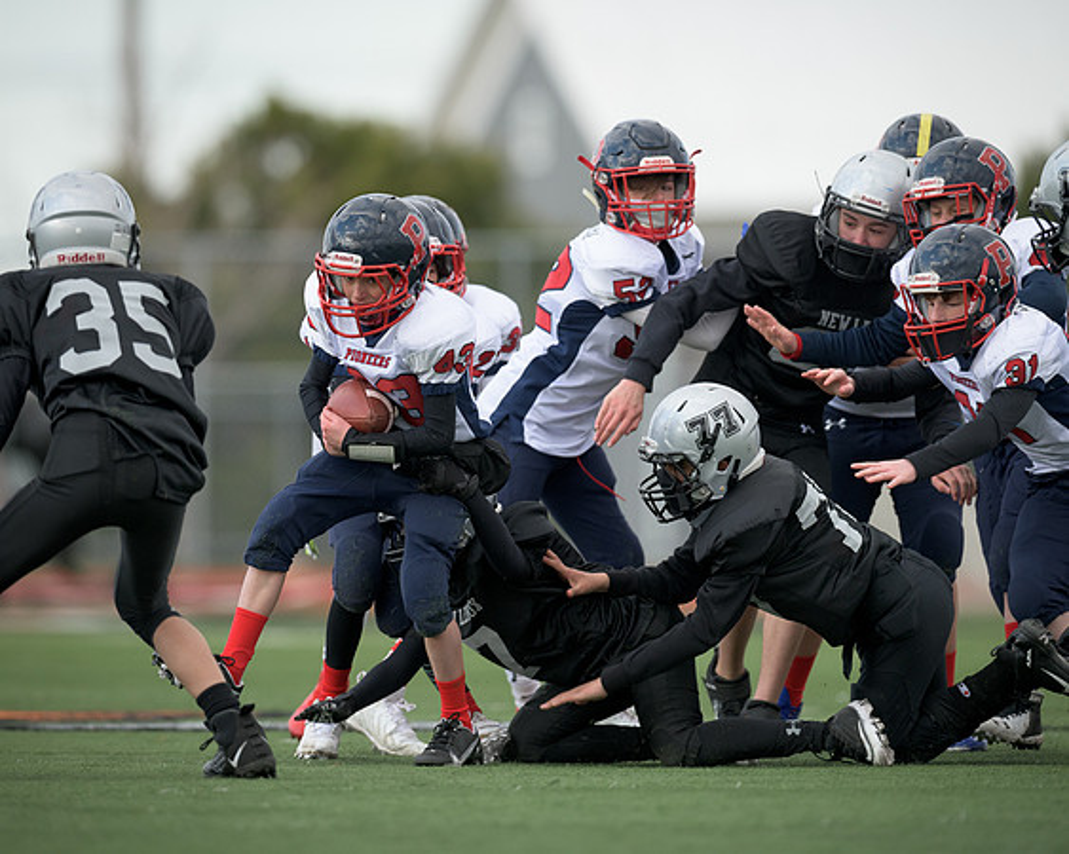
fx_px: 21330
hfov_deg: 2.9
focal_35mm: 674
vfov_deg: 2.3
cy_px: 376
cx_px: 399
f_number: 4
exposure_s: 1/1600
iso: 500
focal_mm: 500
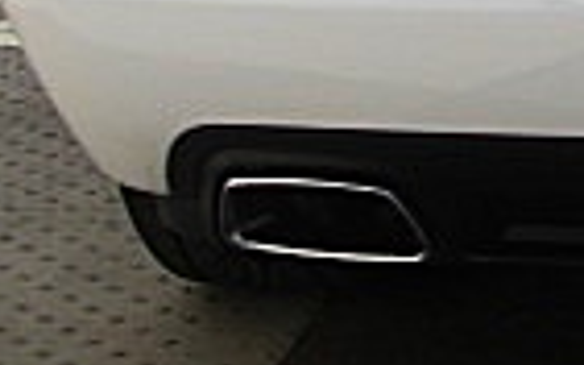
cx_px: 1019
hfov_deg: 11.3
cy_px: -100
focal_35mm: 173
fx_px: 2752
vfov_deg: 7.5
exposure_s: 1/800
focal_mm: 6.3
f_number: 2.8
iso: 50
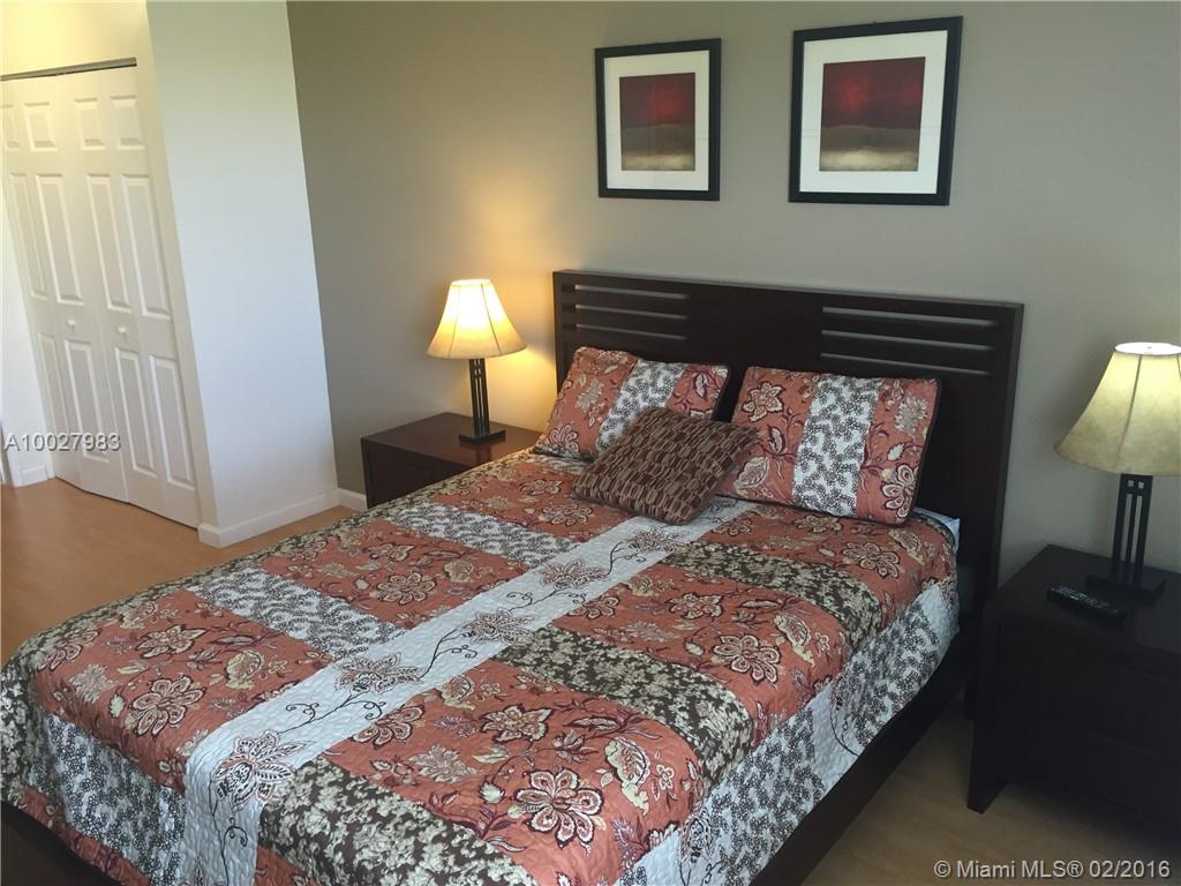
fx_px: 989
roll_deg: +0.7
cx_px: 590
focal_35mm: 29
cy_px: 443
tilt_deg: -18.4
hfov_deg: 61.7
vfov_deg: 48.2
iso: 125
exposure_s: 1/33
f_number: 2.2
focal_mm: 4.15
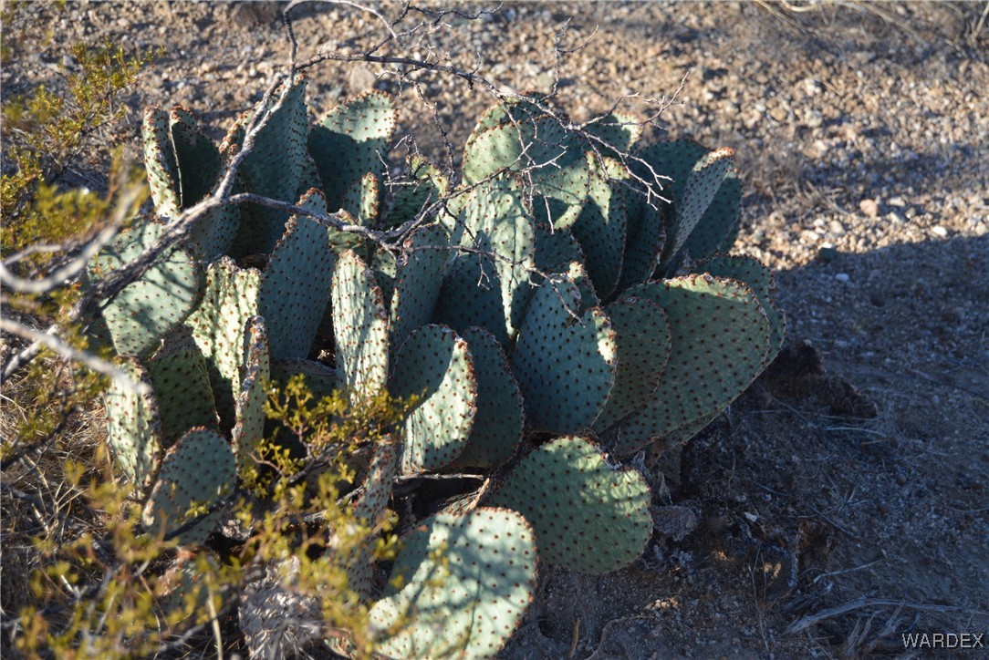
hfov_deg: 27.0
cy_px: 330
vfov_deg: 18.2
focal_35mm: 75
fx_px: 2061
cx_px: 494
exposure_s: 1/1000
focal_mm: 50
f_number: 5.6
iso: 560
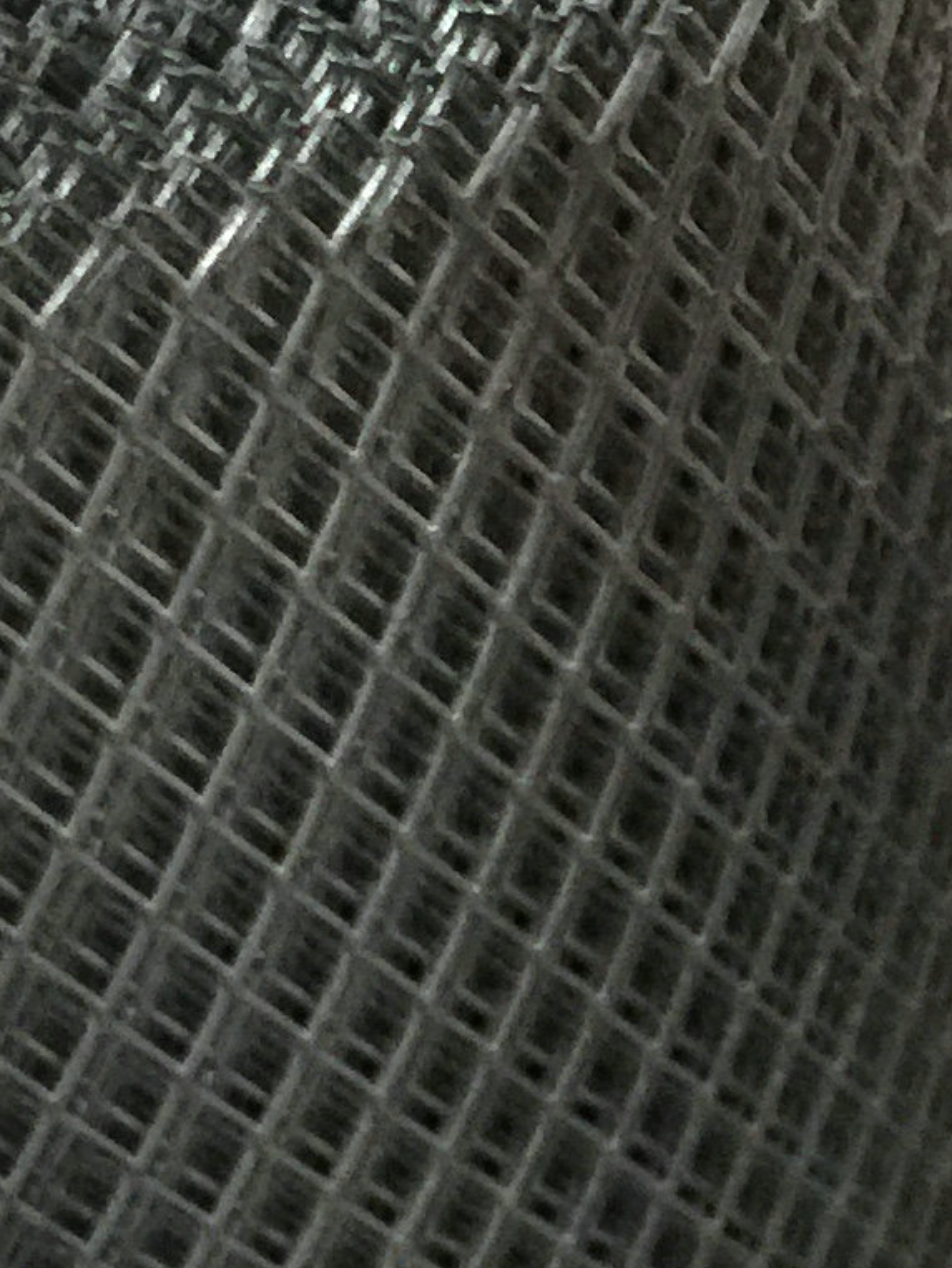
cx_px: 1170
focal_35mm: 124
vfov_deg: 15.8
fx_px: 4543
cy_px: 972
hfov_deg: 11.7
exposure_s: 1/8
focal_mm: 4.15
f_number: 2.2
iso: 125
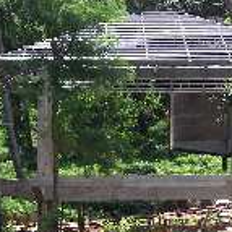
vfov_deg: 11.2
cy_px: 110
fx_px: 1183
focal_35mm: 156
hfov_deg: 11.1
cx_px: 211
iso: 64
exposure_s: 1/320
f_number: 3.7
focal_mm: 10.5
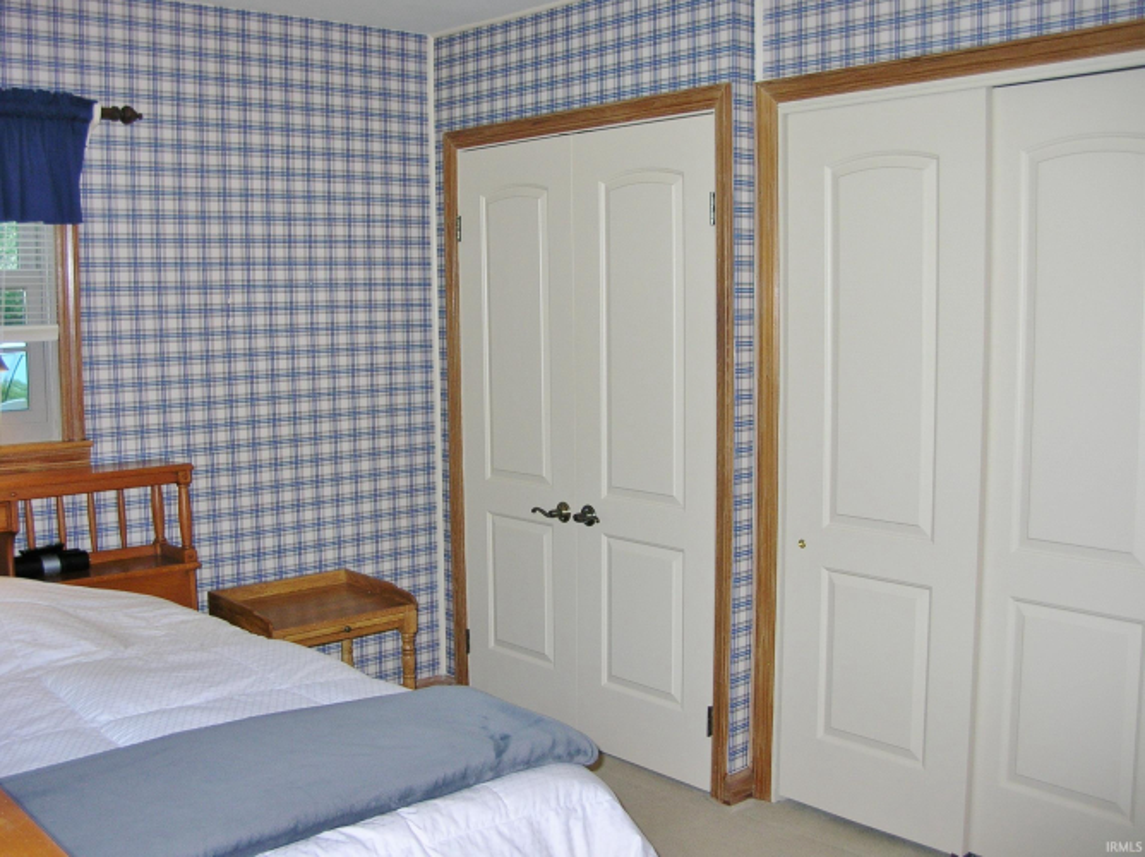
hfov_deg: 51.4
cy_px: 428
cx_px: 572
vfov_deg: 39.6
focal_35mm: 36
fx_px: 1190
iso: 50
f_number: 2.7
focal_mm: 6
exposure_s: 1/60.1
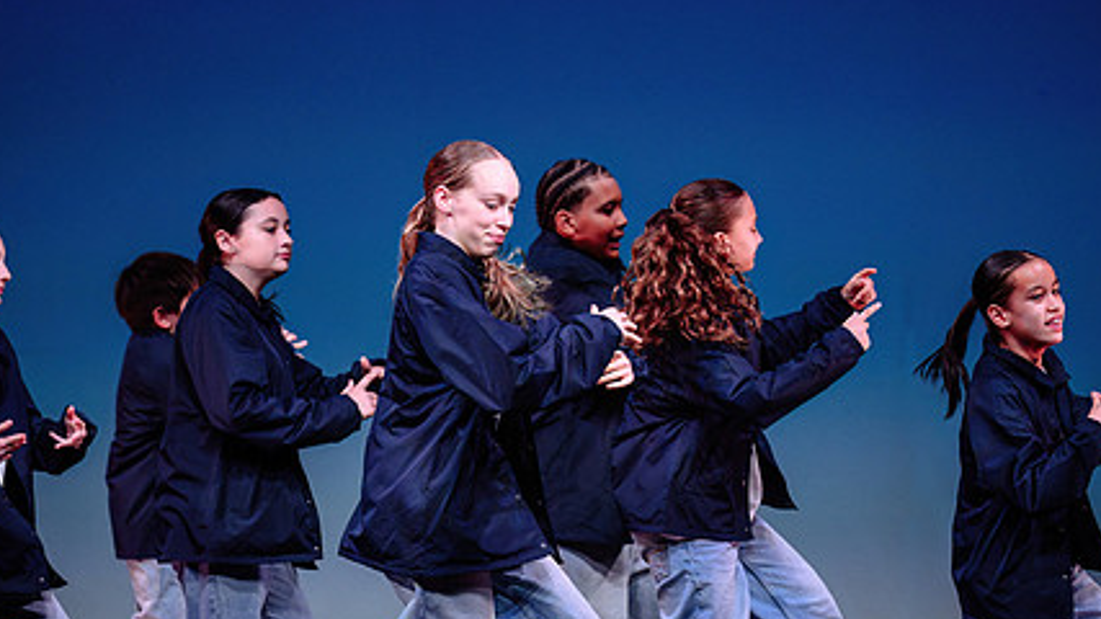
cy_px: 471
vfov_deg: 4.6
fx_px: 7677
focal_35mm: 263
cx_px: 544
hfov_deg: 8.2
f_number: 2.8
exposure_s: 1/640
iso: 1600
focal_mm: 185
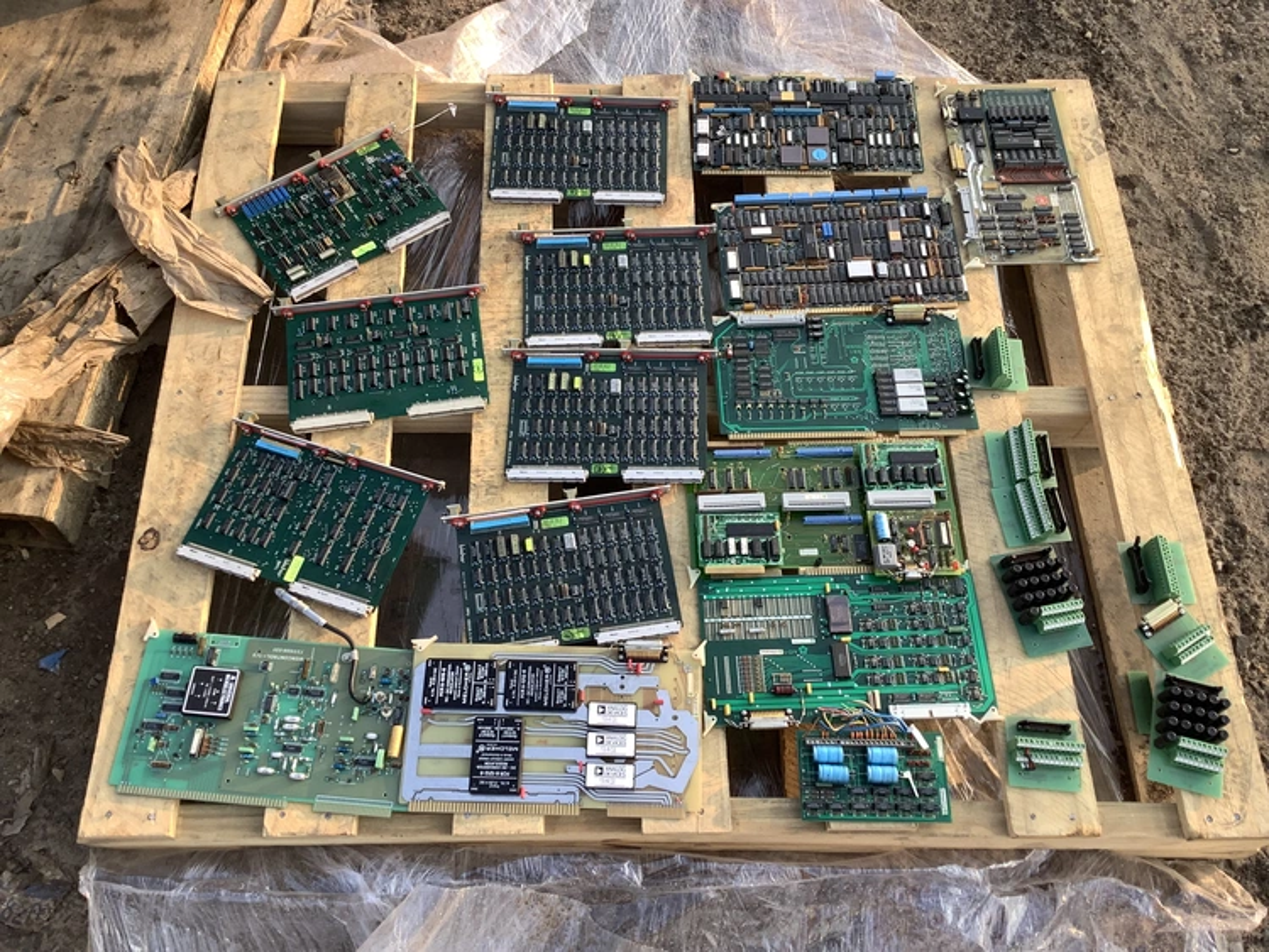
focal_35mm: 31
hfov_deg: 58.3
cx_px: 634
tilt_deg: -66.1
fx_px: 1137
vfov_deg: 45.5
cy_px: 476
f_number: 2.4
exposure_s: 1/152
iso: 25
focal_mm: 3.3
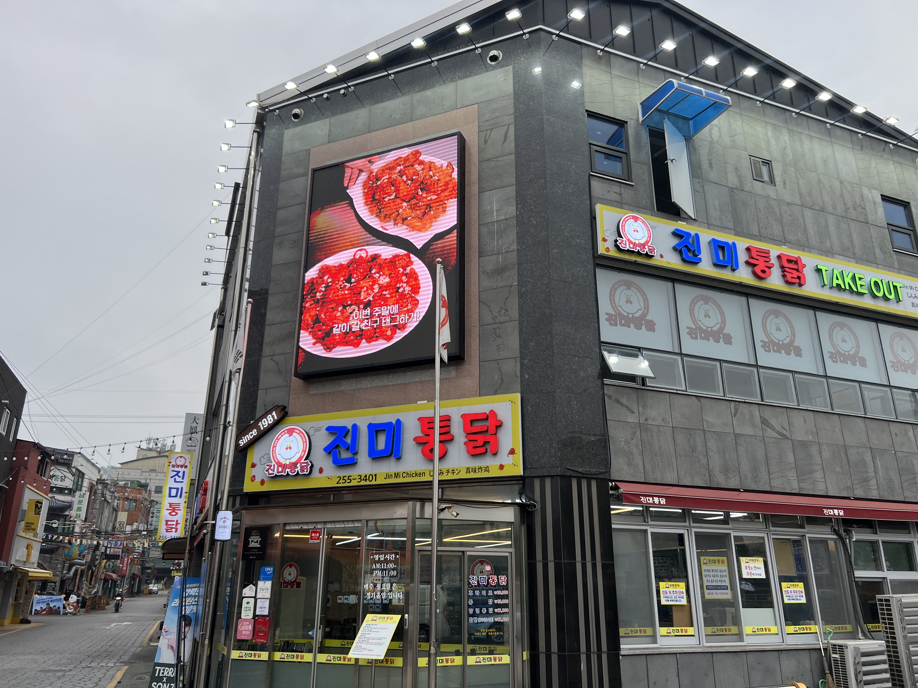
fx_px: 690
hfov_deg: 67.3
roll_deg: -0.1
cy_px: 344
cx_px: 459
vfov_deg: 53.1
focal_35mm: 26
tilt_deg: +19.6
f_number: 1.5
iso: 50
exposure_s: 1/786
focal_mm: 5.7
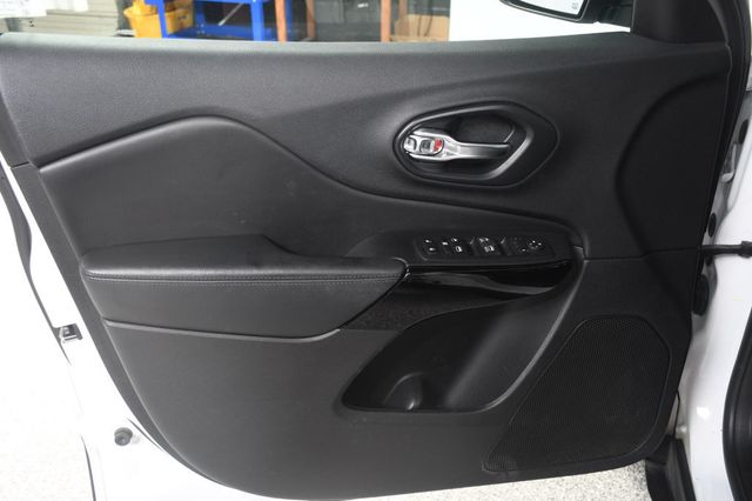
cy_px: 250
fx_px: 710
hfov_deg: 55.8
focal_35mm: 34
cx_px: 376
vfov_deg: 38.8
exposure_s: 1/160
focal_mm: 23
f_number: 4.5
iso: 100
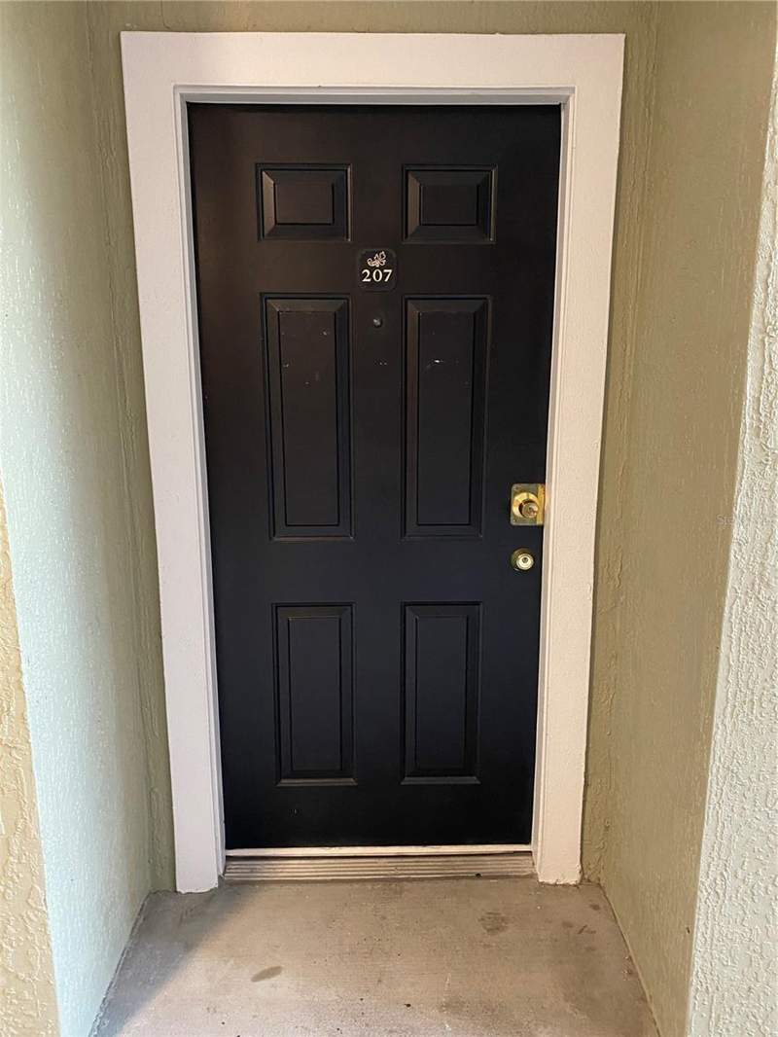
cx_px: 389
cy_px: 518
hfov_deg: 53.1
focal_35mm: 26
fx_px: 779
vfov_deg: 67.3
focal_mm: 4.25
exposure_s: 1/31
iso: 400
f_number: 1.8
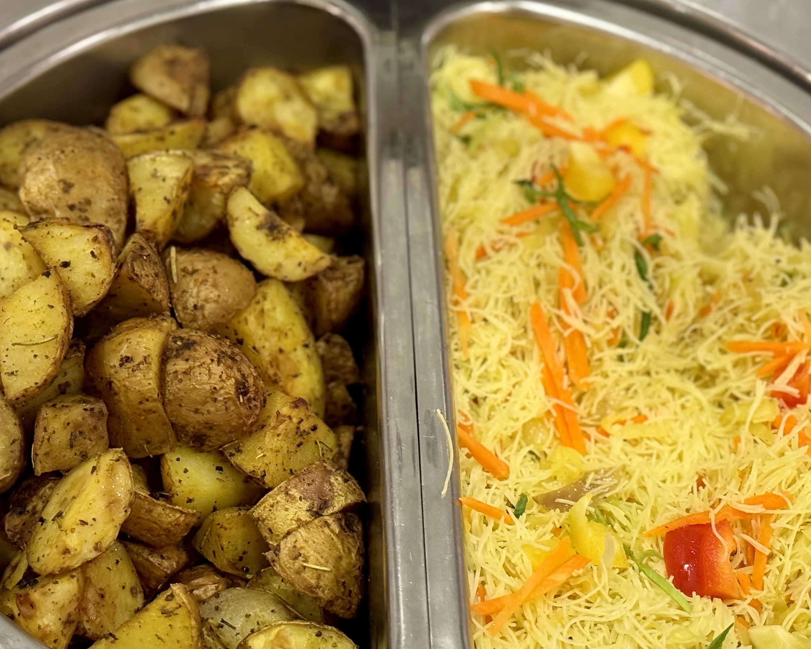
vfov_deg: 19.7
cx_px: 393
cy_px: 352
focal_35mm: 78
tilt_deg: -45.6
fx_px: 1872
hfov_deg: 24.4
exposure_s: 1/33
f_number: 1.78
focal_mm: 6.86
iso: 320
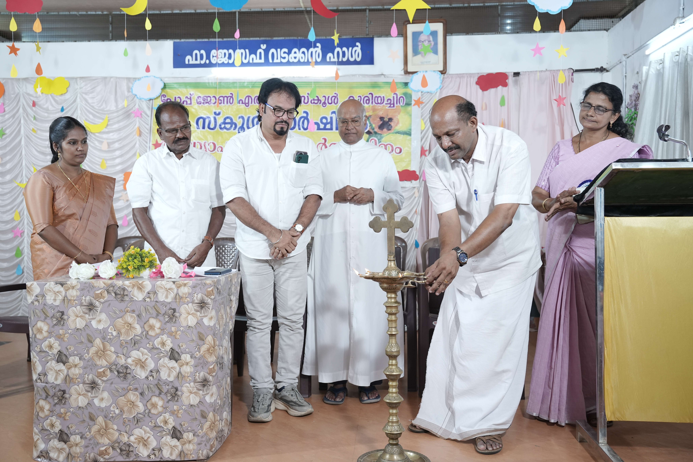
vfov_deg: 38.9
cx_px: 346
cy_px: 231
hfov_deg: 55.8
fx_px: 654
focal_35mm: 34
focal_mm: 34
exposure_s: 1/100
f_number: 4
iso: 1000
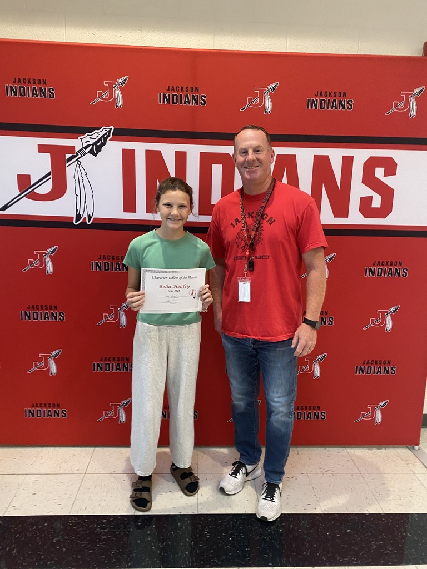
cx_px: 214
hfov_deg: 53.1
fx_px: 428
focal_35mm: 26
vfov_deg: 67.3
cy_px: 284
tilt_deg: -11.4
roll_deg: -2.3
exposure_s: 1/40
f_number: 1.8
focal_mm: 4.25
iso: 400
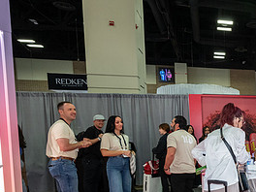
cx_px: 280
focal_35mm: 37
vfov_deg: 37.2
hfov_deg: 40.6
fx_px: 274
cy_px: 157
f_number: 5.6
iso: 2000
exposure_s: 1/100
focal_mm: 17.5
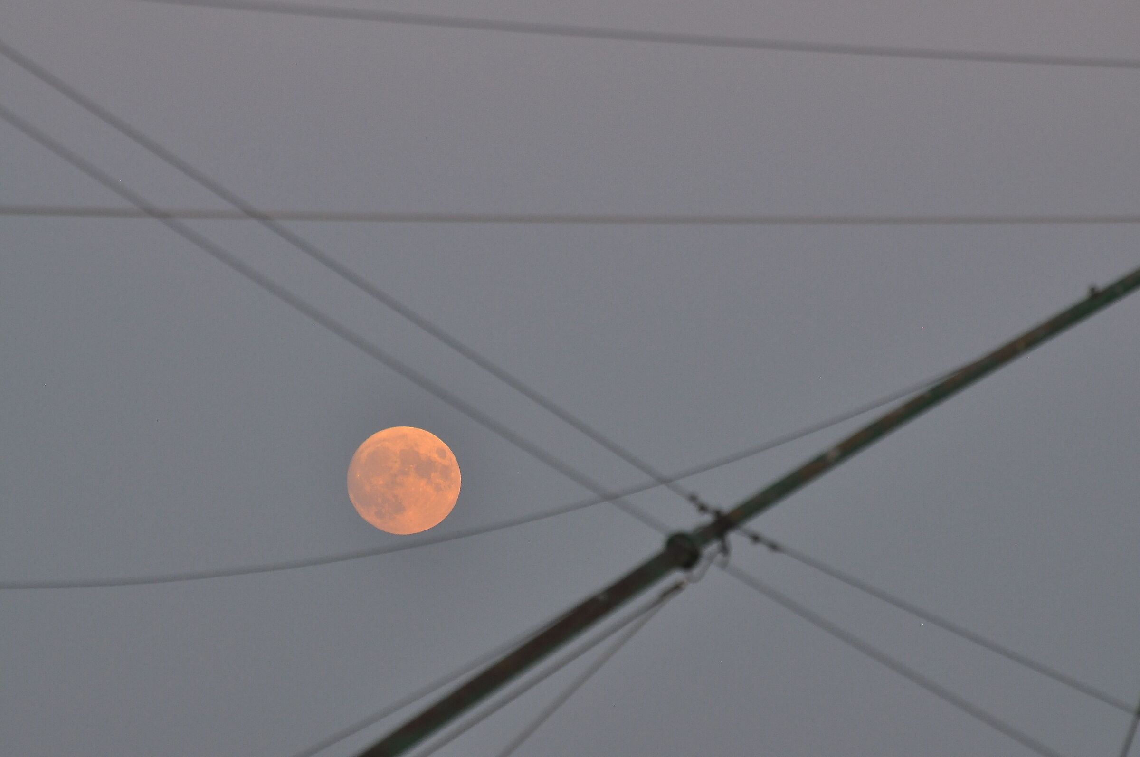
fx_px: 11386
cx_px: 570
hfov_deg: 5.7
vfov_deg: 3.8
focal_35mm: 360
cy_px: 378
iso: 800
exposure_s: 1/100
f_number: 8
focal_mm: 240
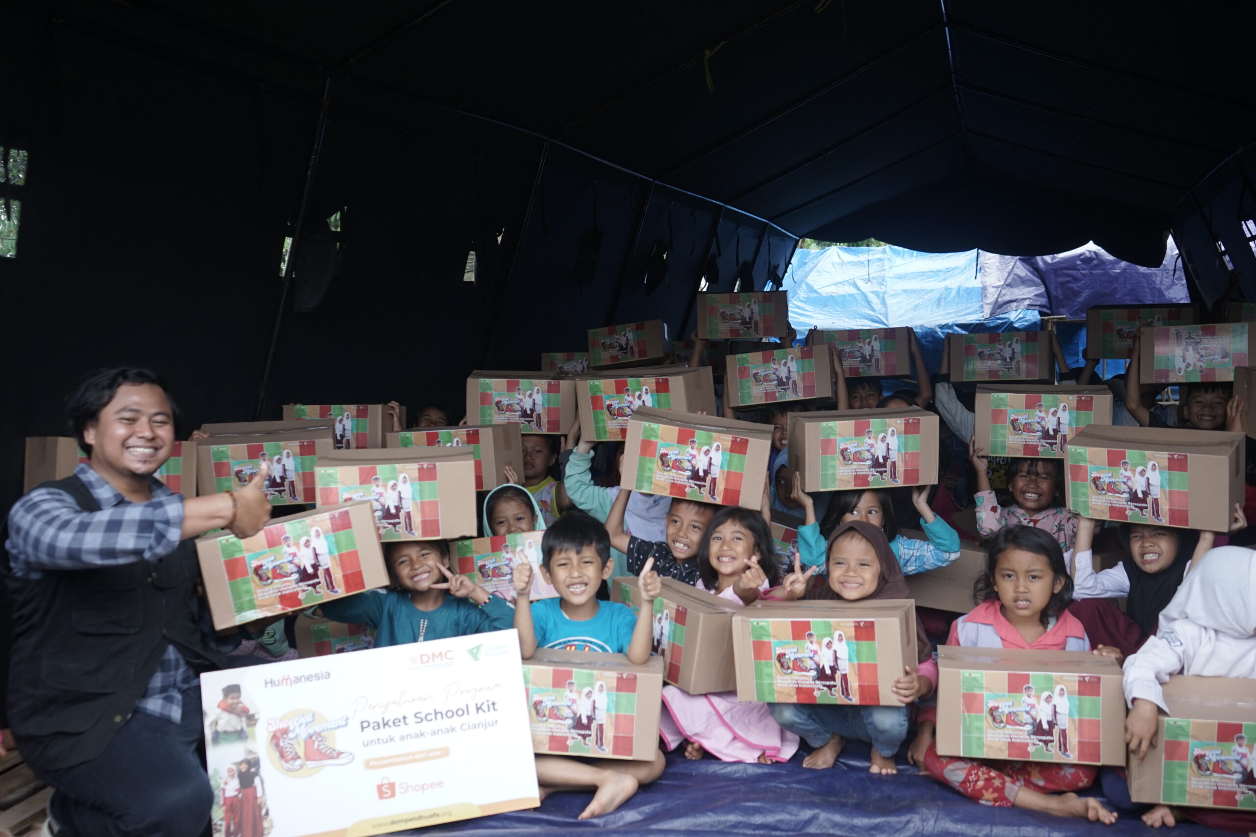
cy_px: 418
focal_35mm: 33
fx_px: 1151
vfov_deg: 40.0
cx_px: 628
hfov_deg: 57.2
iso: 400
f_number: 4.5
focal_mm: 33
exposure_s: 1/250
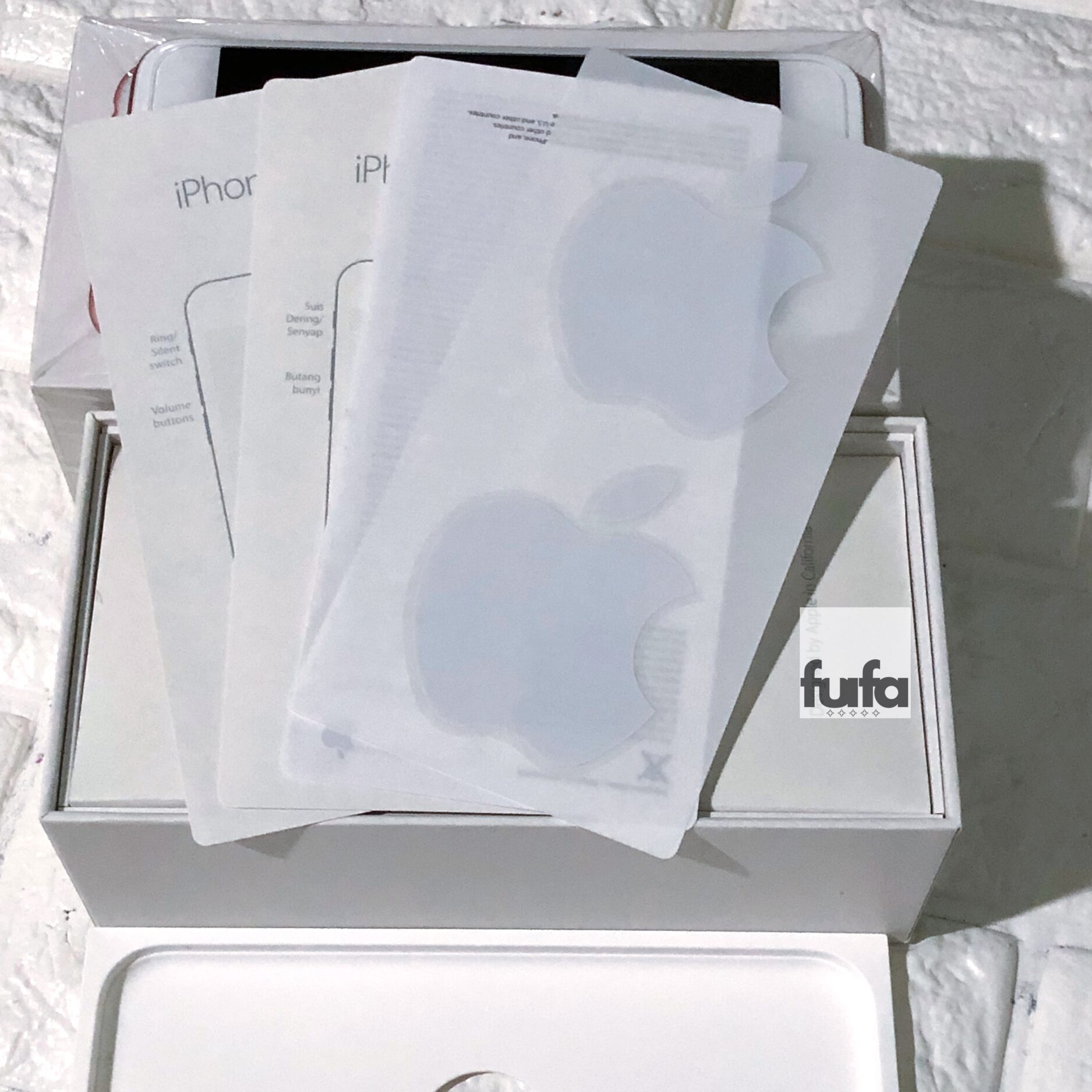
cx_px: 536
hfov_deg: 47.2
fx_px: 1249
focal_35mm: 35
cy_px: 663
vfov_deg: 46.9
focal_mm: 4.15
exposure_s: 1/4
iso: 100
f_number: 2.2
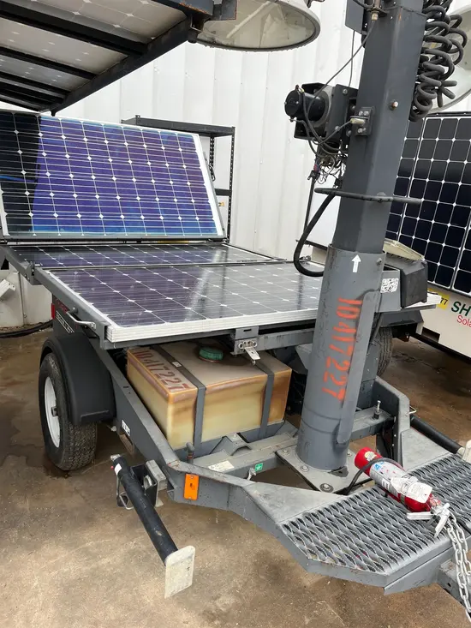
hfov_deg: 53.1
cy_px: 314
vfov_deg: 67.3
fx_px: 472
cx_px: 236
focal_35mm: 26
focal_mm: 5.1
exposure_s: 1/125
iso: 32
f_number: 1.6
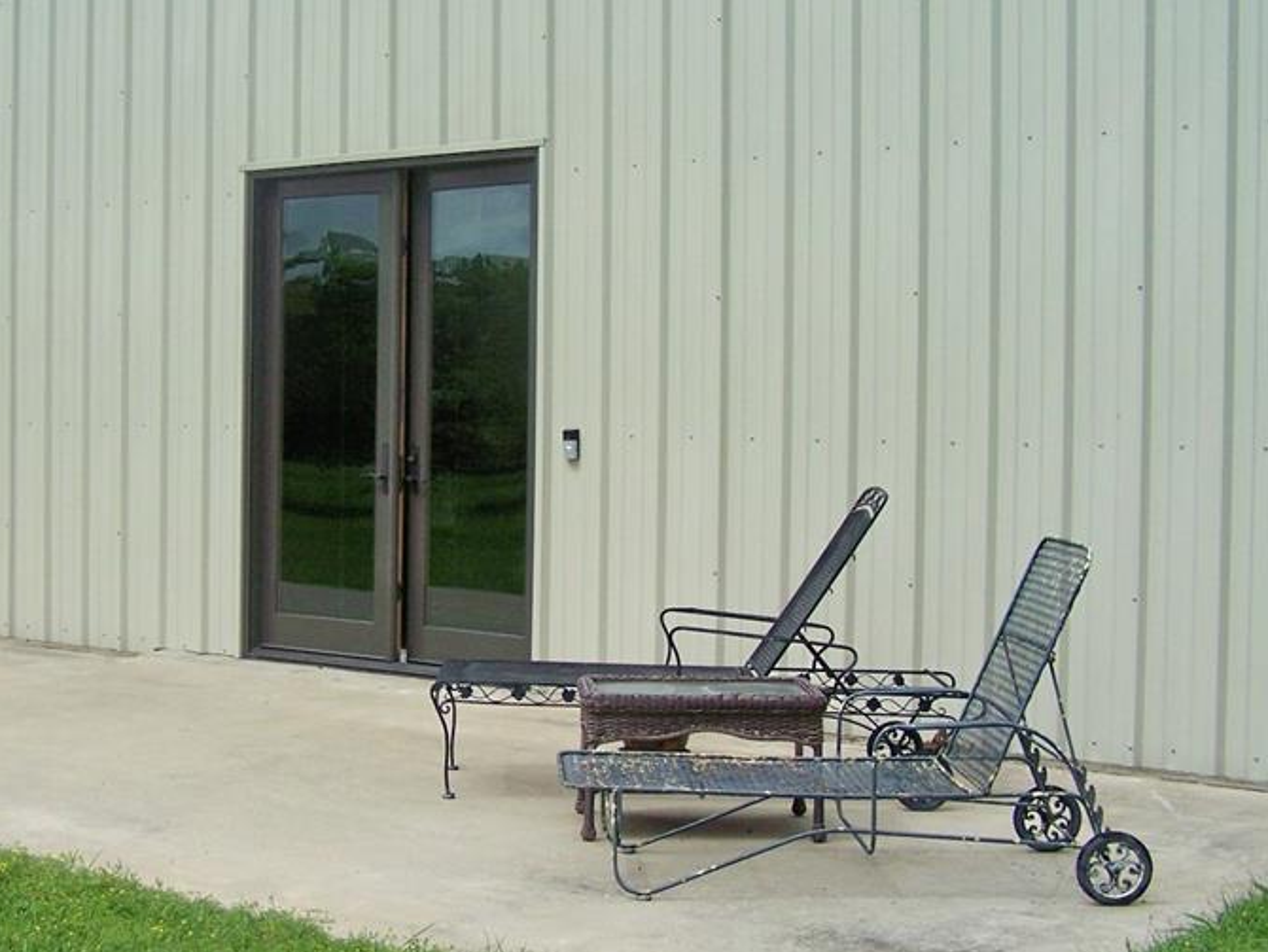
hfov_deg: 32.9
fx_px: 2125
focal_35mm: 58
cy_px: 437
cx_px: 404
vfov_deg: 25.2
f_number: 2.8
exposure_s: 1/1000
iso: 80
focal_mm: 6.3
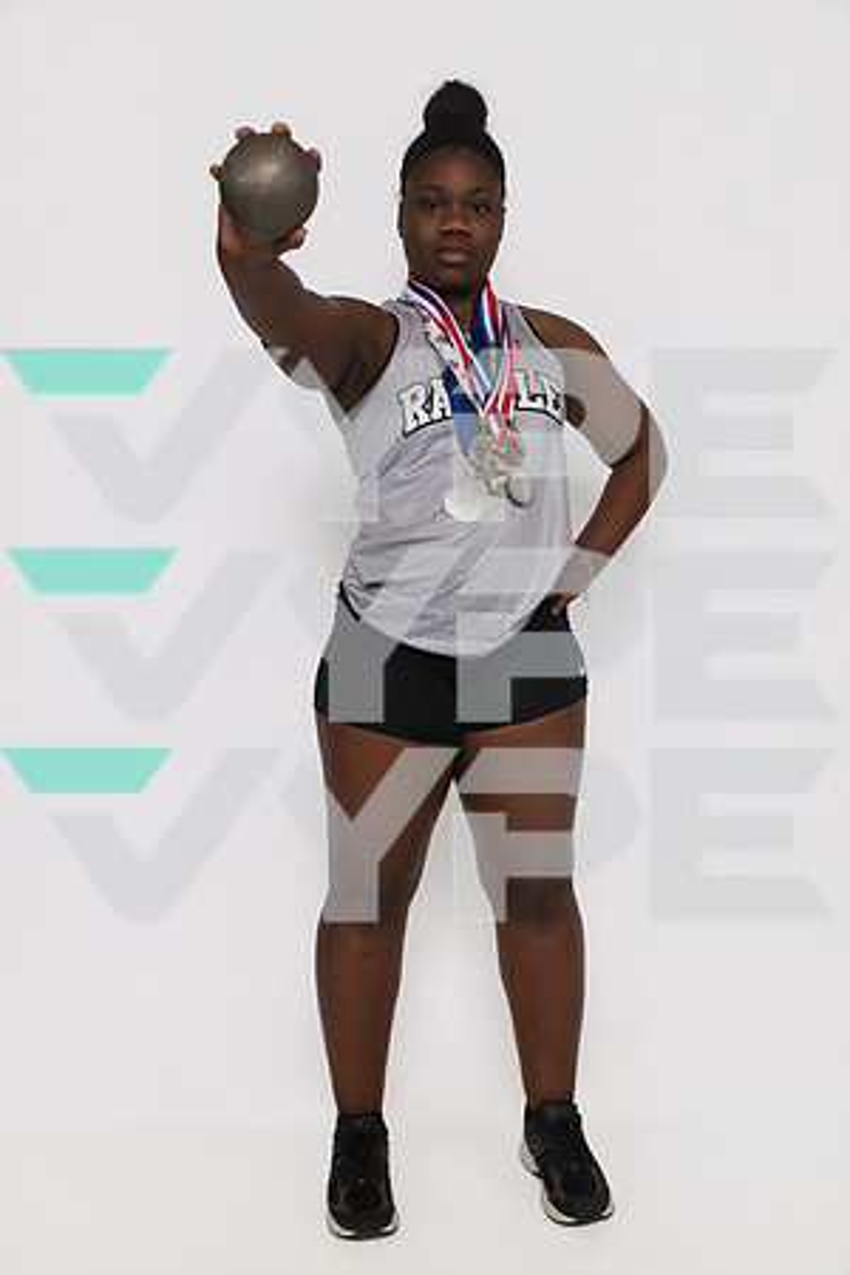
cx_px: 425
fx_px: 1346
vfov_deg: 50.7
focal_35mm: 38
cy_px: 638
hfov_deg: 35.1
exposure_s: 1/320
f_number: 8
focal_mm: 38
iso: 640
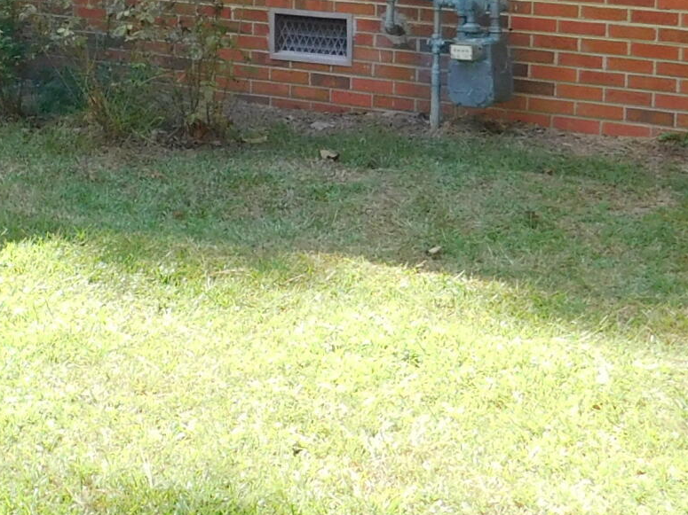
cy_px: -36
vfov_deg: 16.2
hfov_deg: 21.4
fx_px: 1769
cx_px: 42
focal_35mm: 89
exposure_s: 1/200
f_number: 3
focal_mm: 4
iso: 125
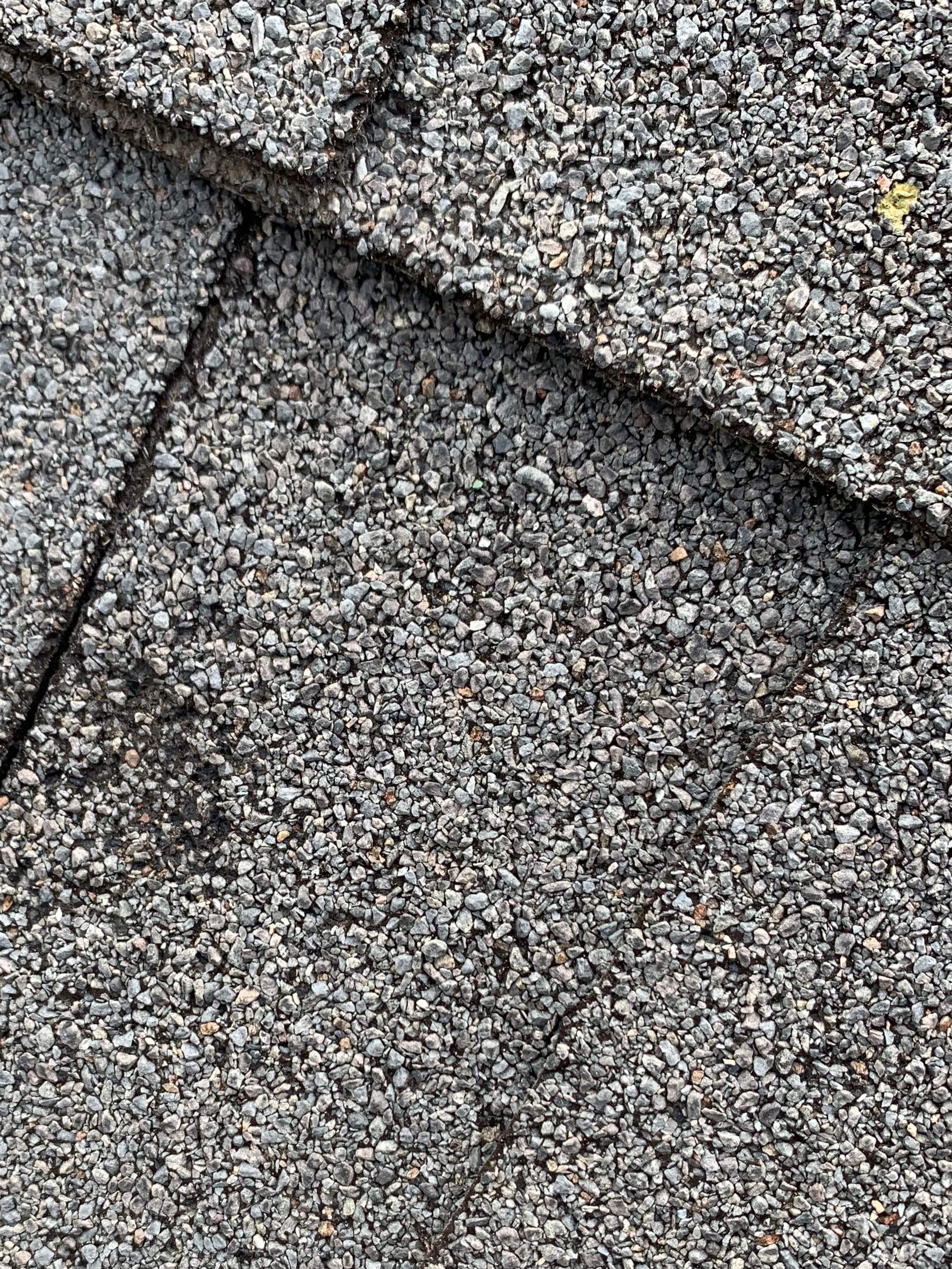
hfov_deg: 35.8
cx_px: 354
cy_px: 822
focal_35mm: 40
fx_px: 1467
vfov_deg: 46.2
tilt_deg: -59.1
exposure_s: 1/305
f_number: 1.8
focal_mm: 4.25
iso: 25
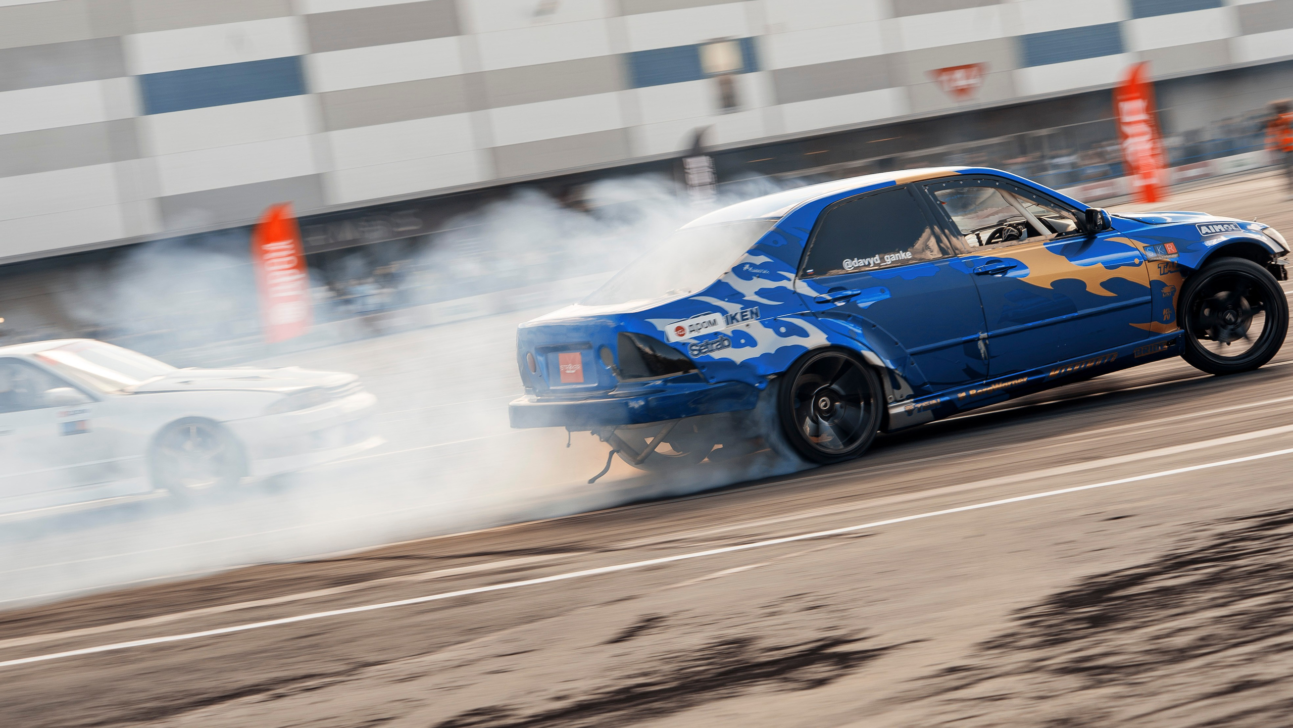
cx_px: 646
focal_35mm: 86
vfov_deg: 14.1
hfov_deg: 24.8
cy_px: 297
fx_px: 2945
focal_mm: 55
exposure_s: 1/125
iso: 200
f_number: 10
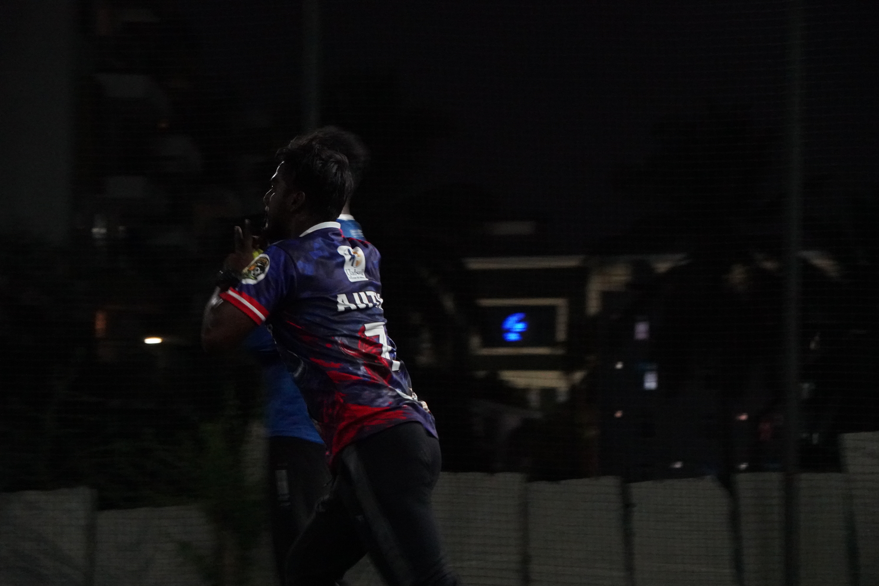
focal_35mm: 118
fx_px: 2881
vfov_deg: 11.6
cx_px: 442
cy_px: 294
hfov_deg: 17.3
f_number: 5.6
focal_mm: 78
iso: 8000
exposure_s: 1/125
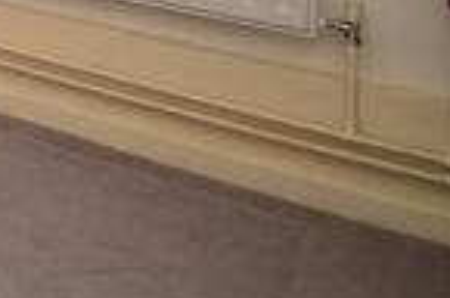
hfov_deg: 16.1
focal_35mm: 78
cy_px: -301
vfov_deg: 14.4
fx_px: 975
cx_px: -562
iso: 200
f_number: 5
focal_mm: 11.5
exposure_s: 1/8
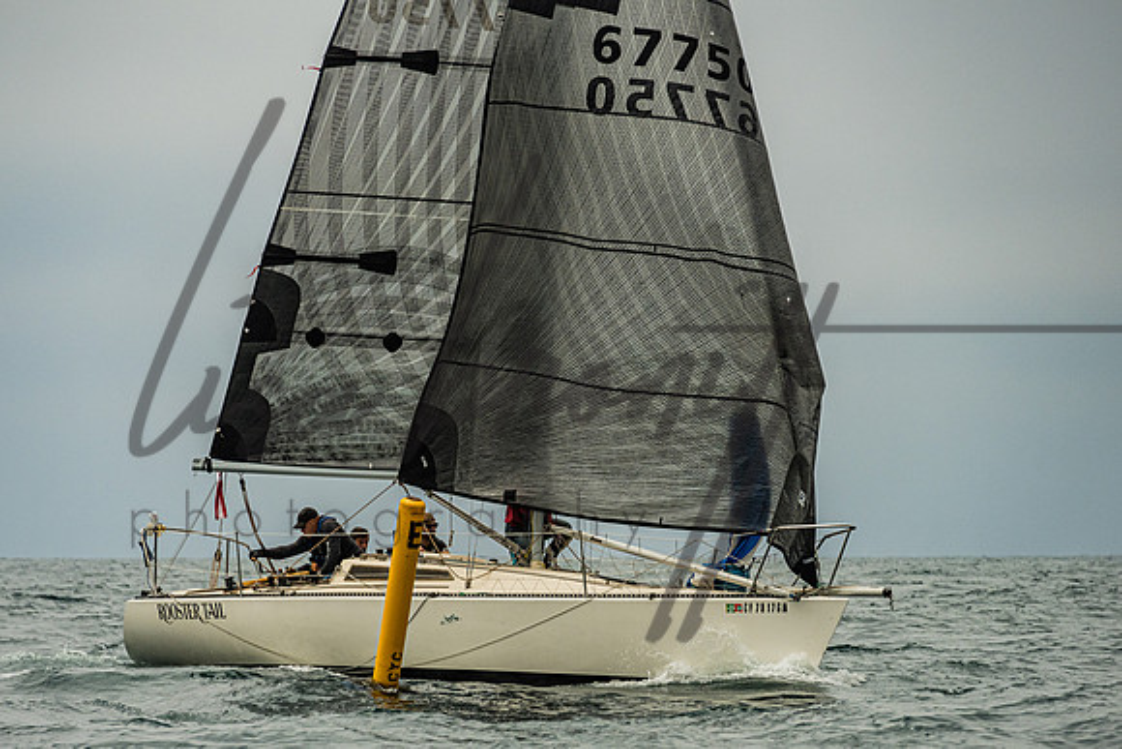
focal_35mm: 257
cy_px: 454
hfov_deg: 8.0
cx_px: 492
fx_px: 8018
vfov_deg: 5.3
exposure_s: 1/2500
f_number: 6.3
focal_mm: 200
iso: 400
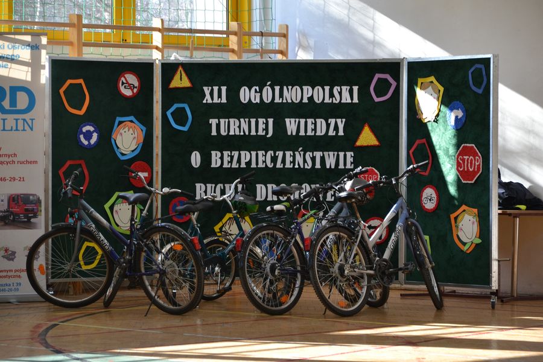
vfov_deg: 8.7
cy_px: 181
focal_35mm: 158
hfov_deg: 13.0
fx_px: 2375
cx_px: 272
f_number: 5.6
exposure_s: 1/125
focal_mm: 105
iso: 400
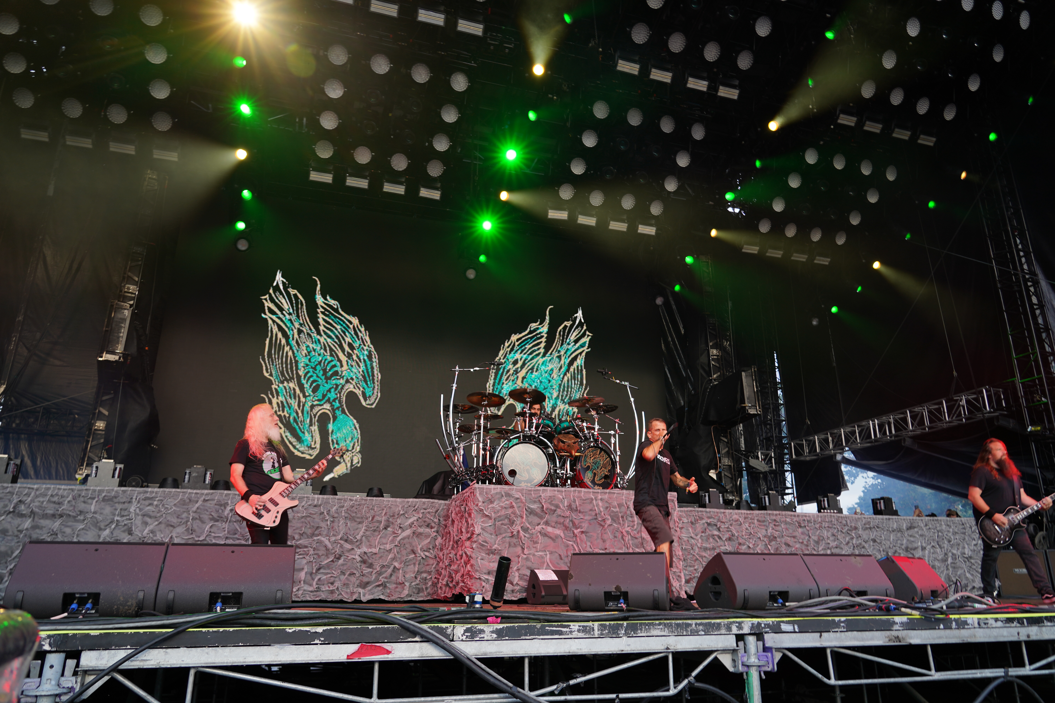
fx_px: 703
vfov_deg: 53.1
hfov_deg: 73.7
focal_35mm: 24
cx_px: 528
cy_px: 352
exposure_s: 1/40
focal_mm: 24
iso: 100
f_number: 4.5
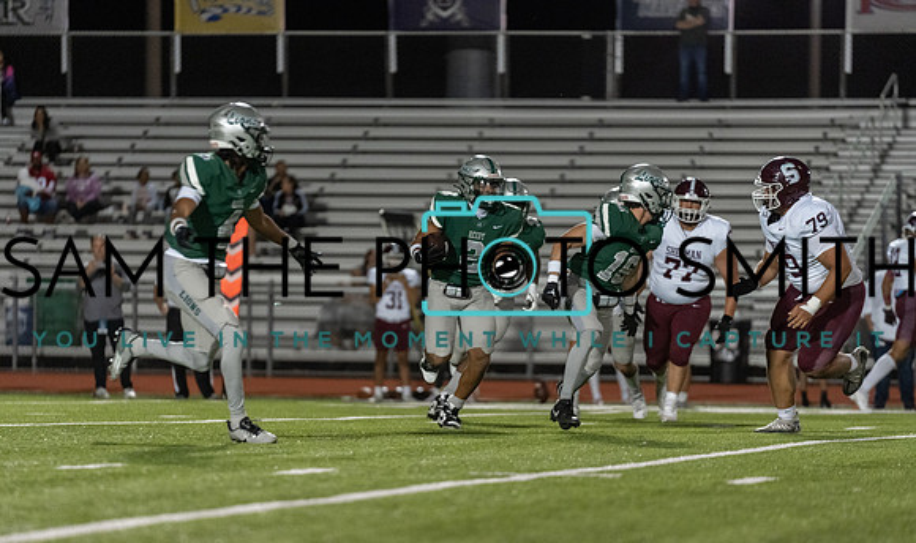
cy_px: 302
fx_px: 5217
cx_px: 453
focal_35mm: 212
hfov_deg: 10.0
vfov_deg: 6.0
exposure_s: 1/1250
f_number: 2.8
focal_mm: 200
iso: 5000
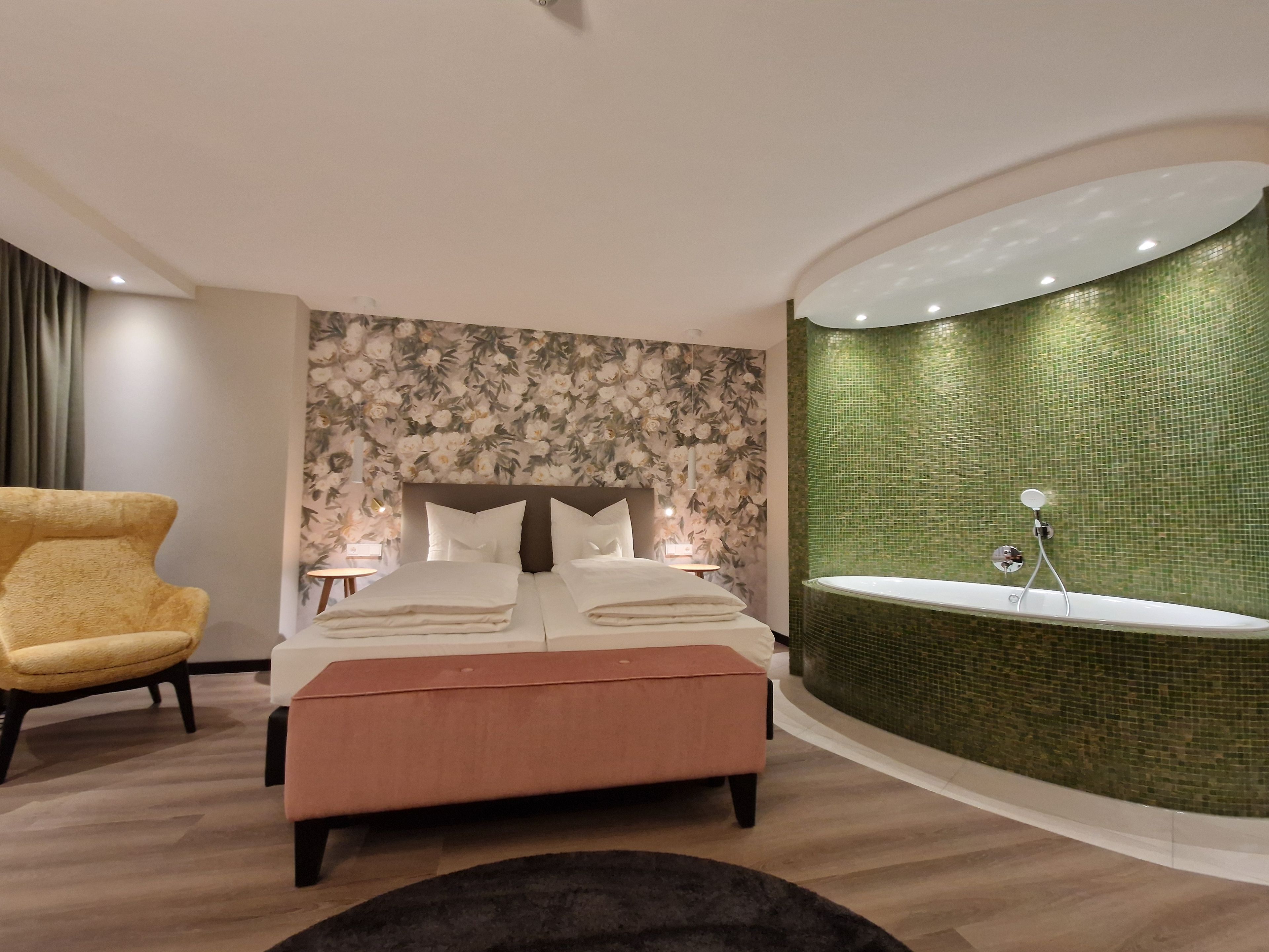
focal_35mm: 13
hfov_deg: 106.2
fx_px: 477
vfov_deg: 89.9
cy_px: 476
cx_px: 634
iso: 320
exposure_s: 1/50
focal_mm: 2.2
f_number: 2.2
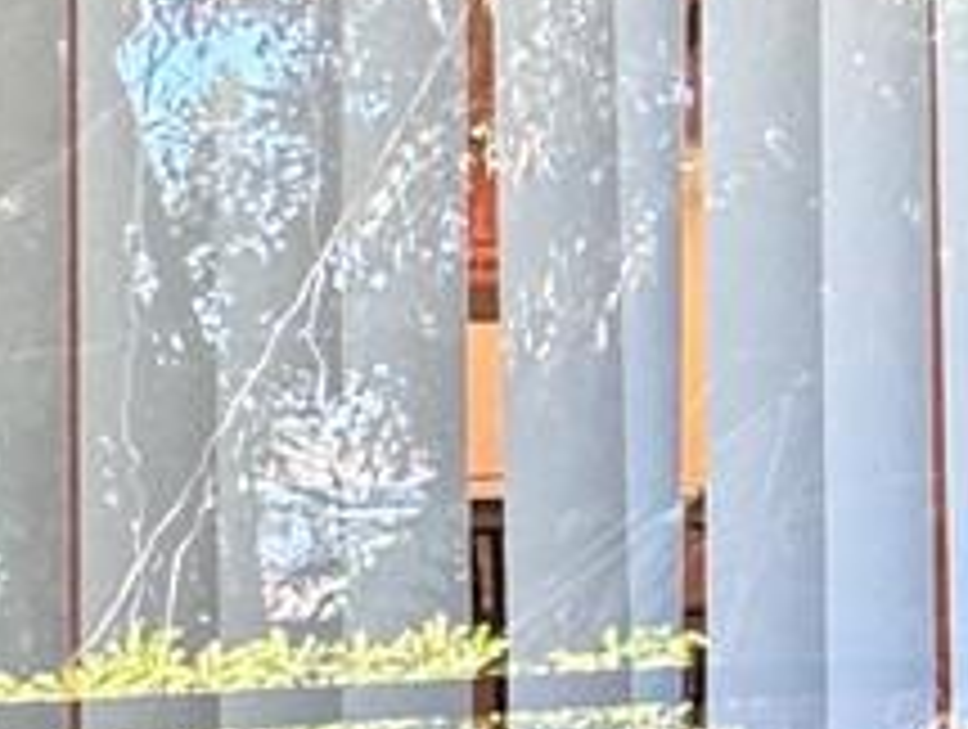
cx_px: 1702
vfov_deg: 14.3
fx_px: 2913
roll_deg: +1.4
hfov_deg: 16.2
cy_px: 400
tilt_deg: +1.7
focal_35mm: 104
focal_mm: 2.22
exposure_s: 1/60
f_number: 2.2
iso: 200
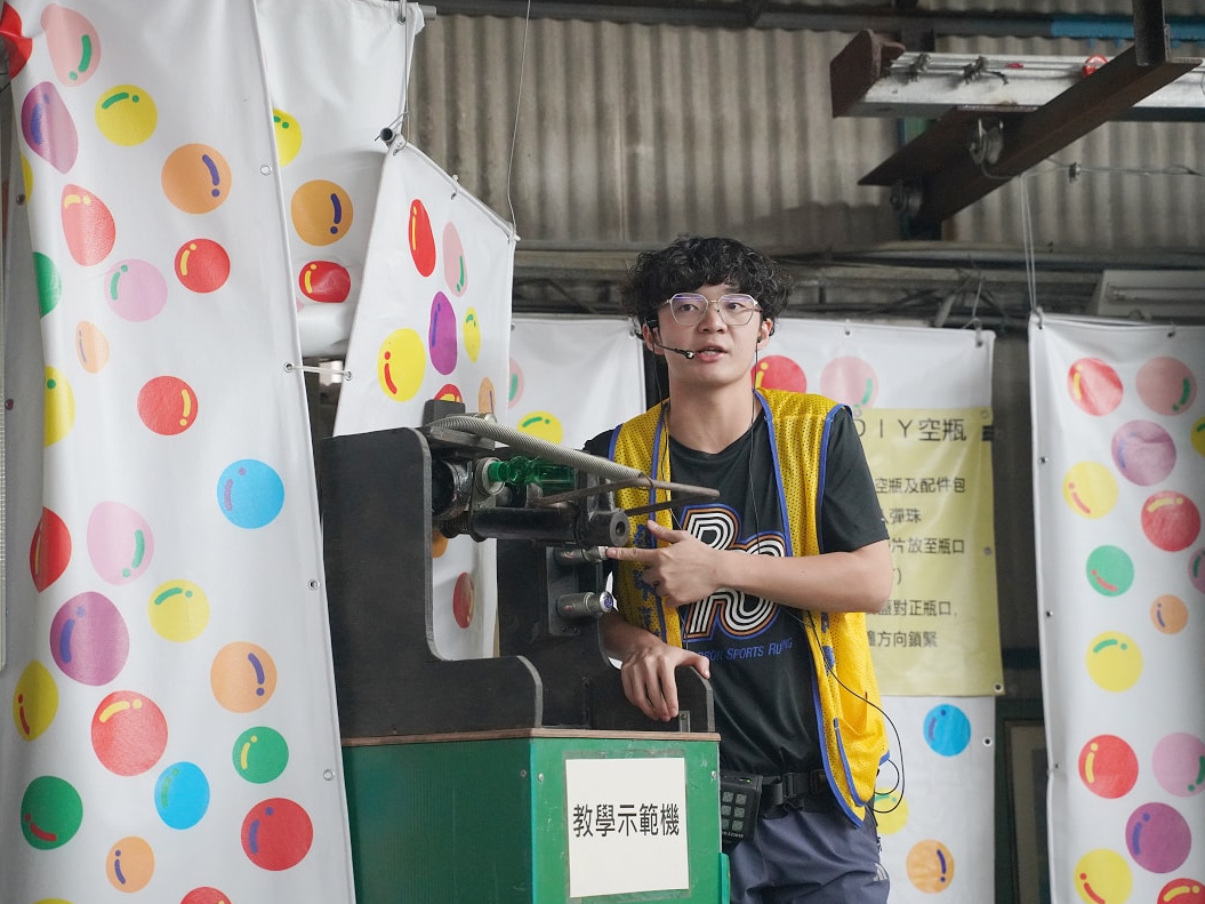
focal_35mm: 82
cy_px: 450
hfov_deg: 23.8
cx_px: 588
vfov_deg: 18.0
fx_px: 2854
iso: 6400
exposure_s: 1/160
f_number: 4
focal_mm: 75
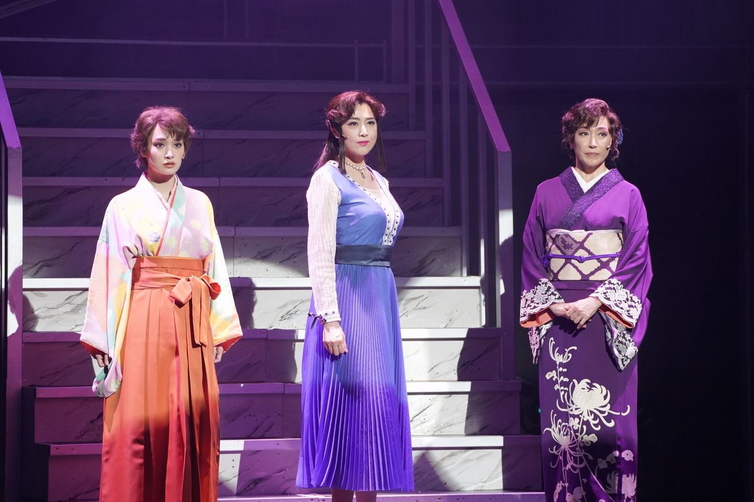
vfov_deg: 6.8
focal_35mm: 203
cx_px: 377
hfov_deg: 10.1
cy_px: 251
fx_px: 4251
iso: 6400
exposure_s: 1/320
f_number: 7.1
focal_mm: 203
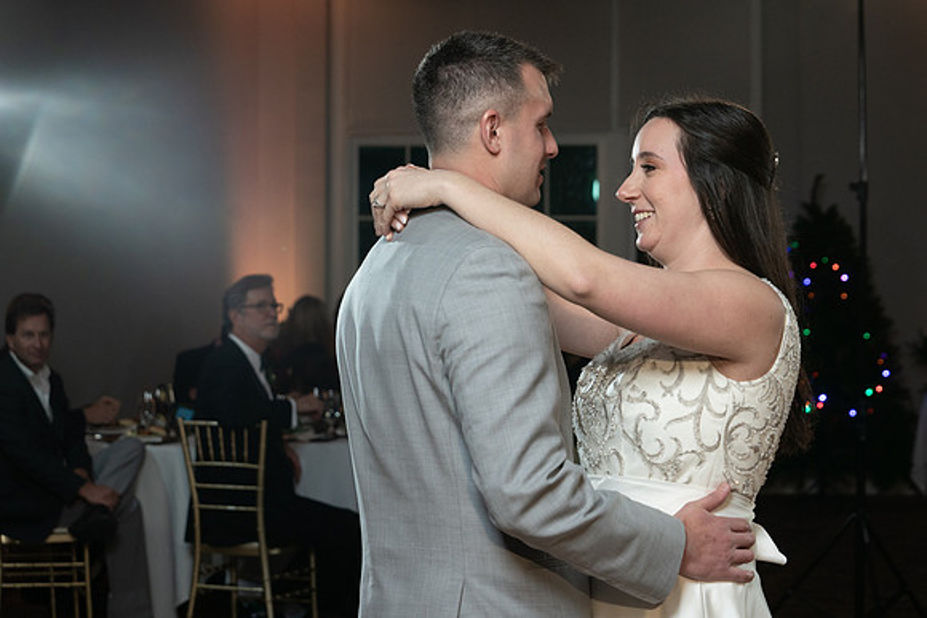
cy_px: 323
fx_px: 1982
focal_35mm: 77
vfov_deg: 17.7
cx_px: 491
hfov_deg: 26.3
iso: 2000
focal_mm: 70
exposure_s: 1/200
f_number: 5.6
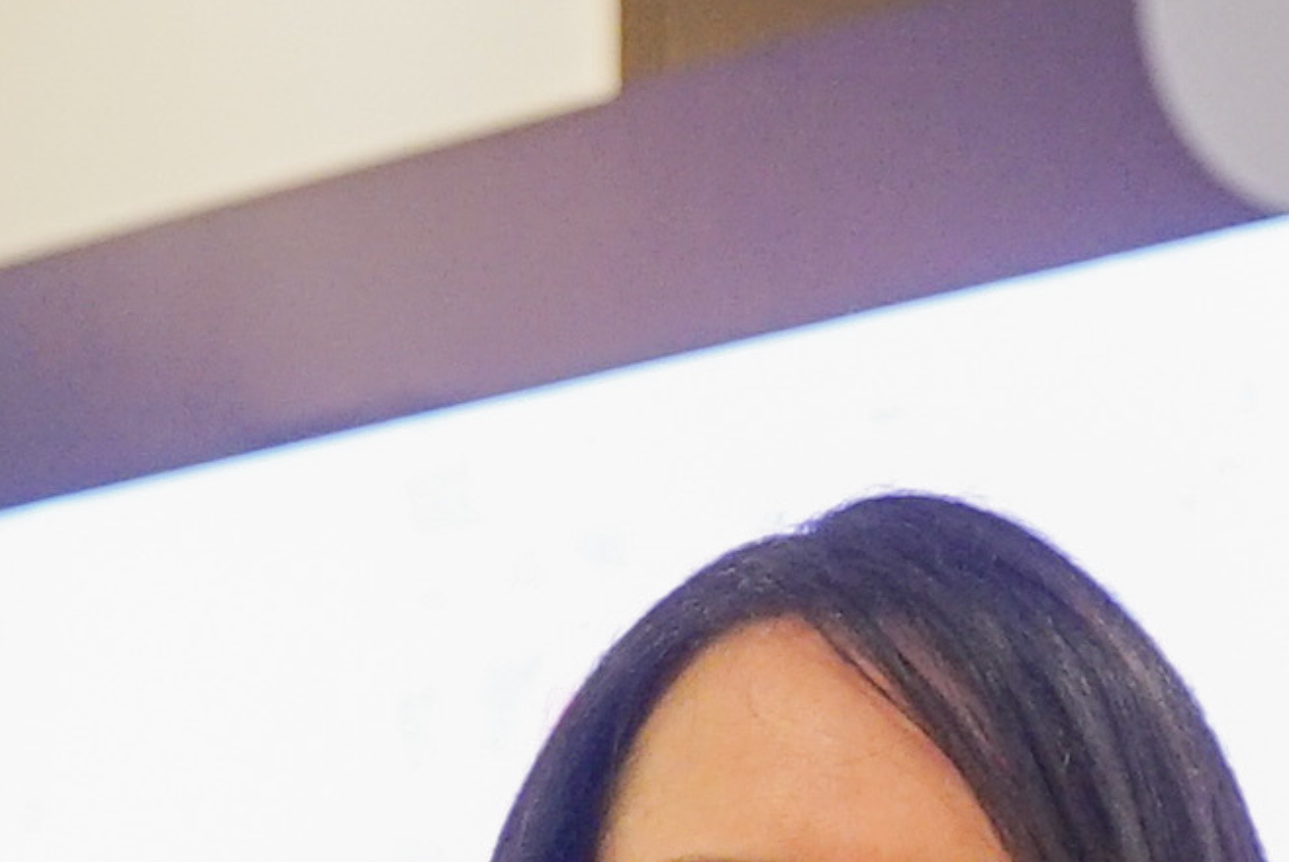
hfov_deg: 12.7
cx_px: 715
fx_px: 5770
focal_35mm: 161
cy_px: 1785
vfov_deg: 8.1
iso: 1600
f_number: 2.8
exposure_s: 1/125
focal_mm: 25
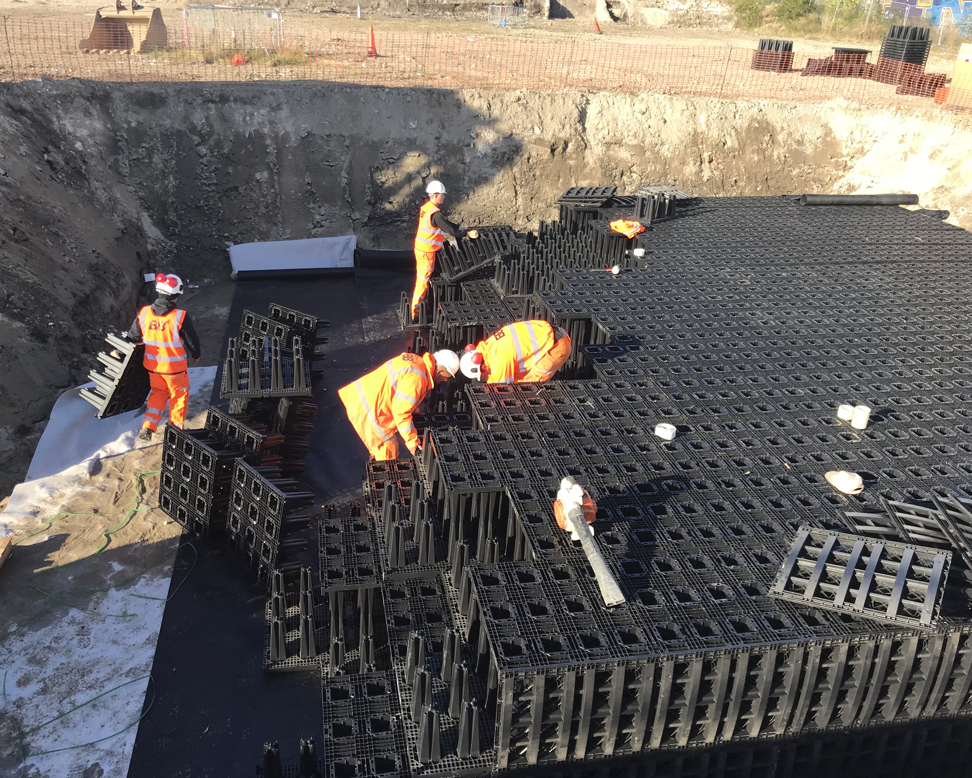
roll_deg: -2.9
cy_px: 383
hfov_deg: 58.8
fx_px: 863
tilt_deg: -23.0
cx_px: 491
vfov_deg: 48.5
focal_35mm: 30
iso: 20
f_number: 1.8
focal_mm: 3.99
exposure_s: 1/684
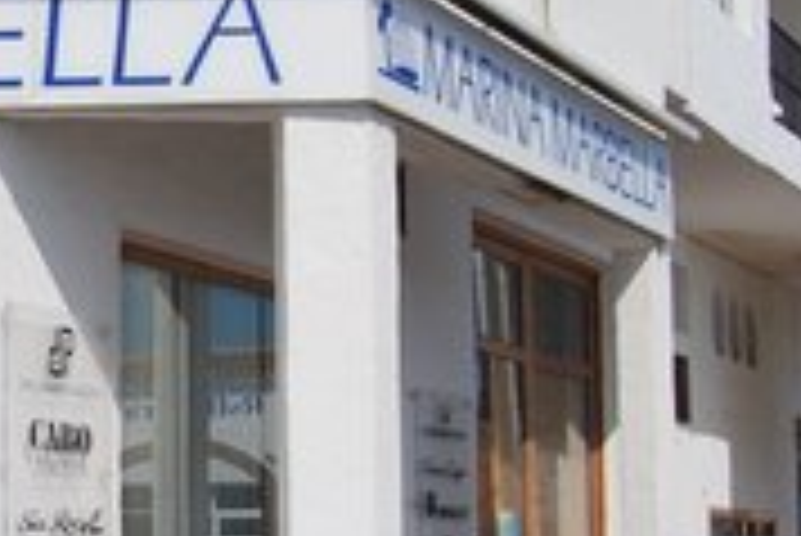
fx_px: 2338
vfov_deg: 13.1
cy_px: 338
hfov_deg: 18.0
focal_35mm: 105
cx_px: -270
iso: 100
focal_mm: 26
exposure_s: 1/400
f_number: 10
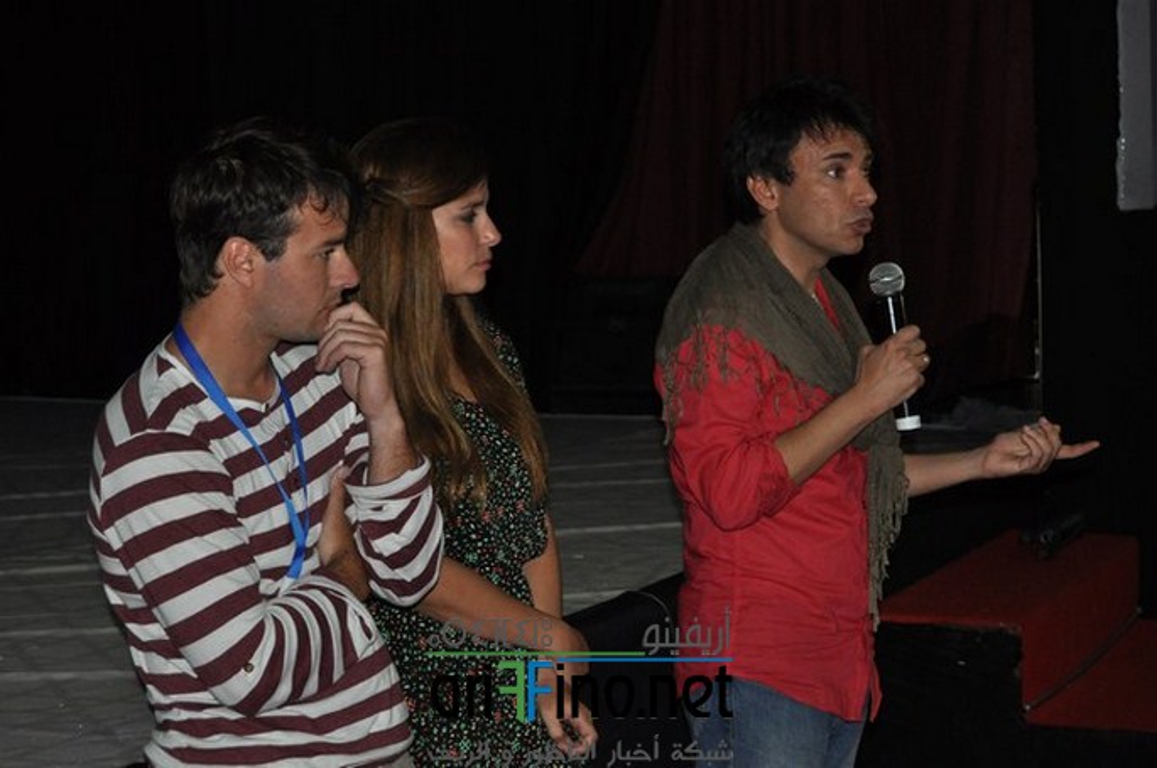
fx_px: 2648
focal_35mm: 82
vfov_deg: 16.5
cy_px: 384
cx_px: 578
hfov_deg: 24.6
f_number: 5.6
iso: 800
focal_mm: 55
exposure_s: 1/60
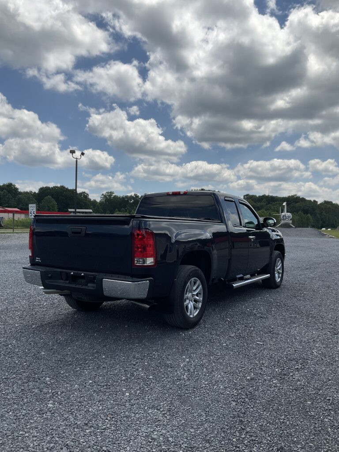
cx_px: 170
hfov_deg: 48.2
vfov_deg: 61.7
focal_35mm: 29
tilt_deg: -0.1
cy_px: 226
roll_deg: -0.8
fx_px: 379
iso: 16
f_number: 1.8
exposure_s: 1/2959
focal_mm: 3
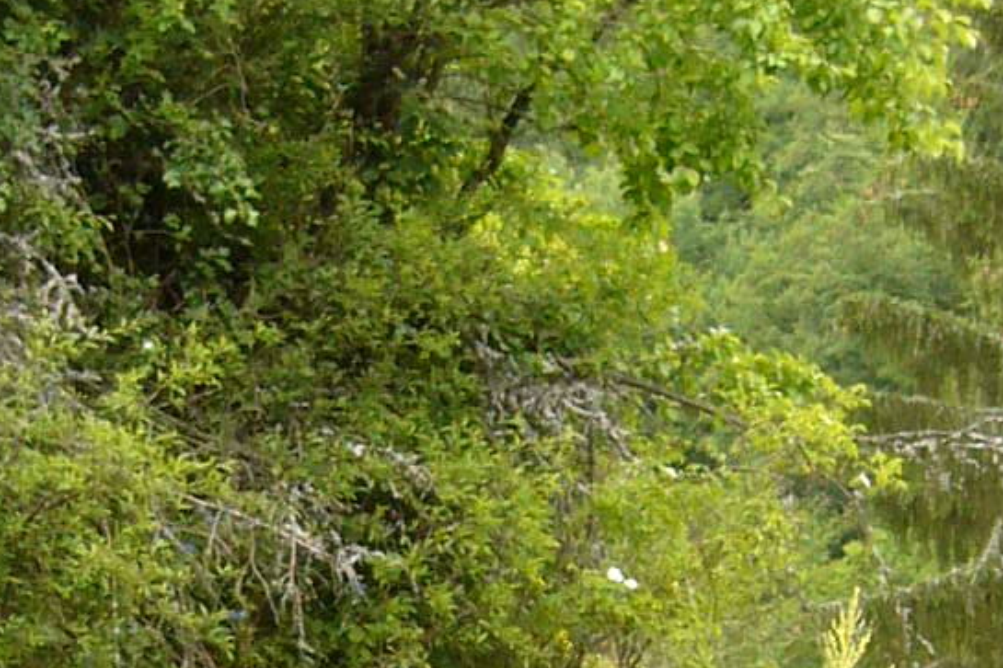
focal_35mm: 171
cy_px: 819
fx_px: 4763
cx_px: 283
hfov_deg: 12.0
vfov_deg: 7.9
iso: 80
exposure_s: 1/125
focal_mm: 5.8
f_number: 2.8
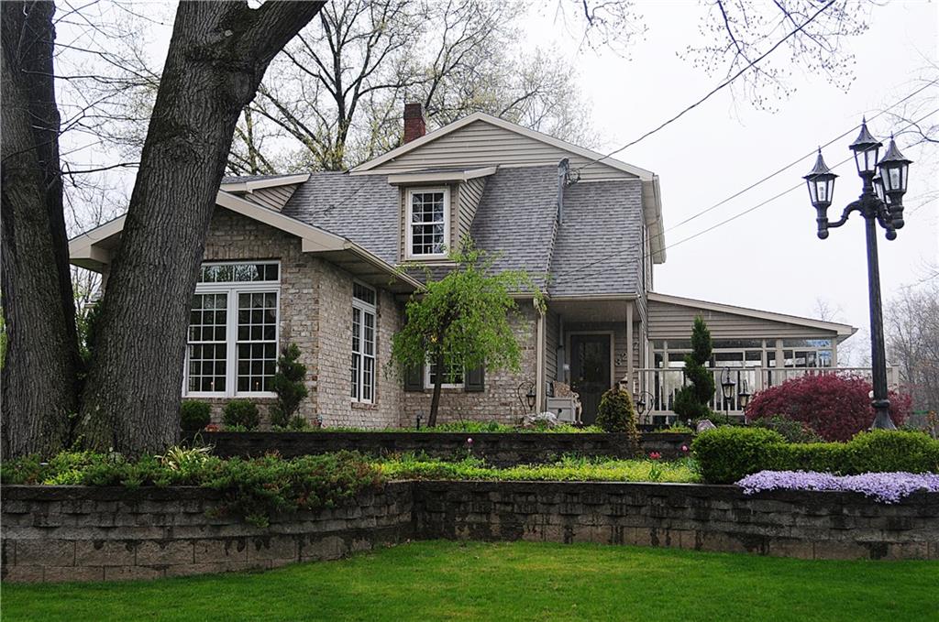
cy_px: 311
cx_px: 470
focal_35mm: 40
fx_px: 1055
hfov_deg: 48.0
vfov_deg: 32.9
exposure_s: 1/320
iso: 200
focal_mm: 27
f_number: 4
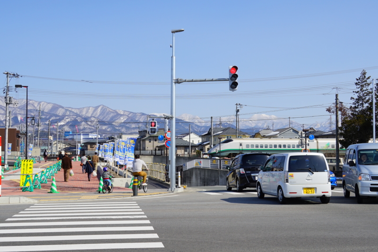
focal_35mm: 49
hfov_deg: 40.4
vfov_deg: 27.5
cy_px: 126
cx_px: 189
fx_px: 514
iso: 100
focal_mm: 33
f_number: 11
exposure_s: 1/200
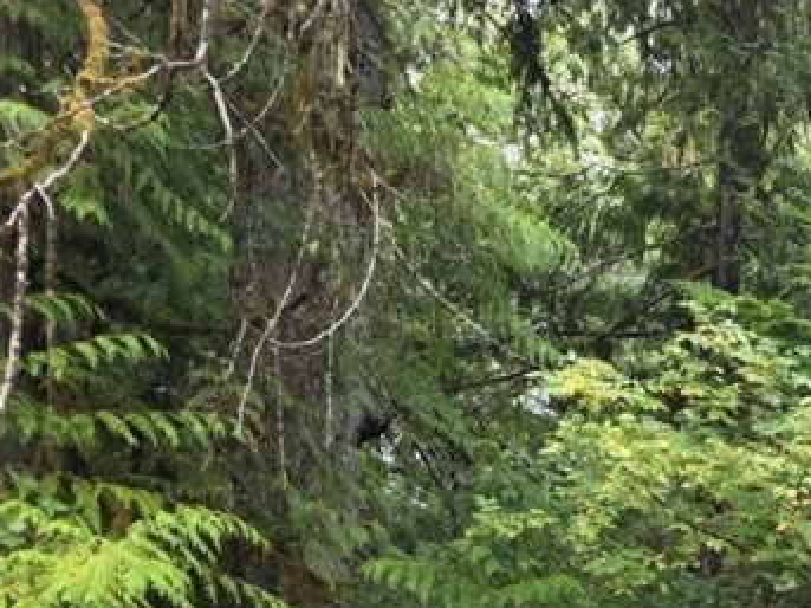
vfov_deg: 14.5
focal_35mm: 94
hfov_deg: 17.4
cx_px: 1409
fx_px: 2202
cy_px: 937
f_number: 1.7
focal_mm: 6.3
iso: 80
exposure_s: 1/180
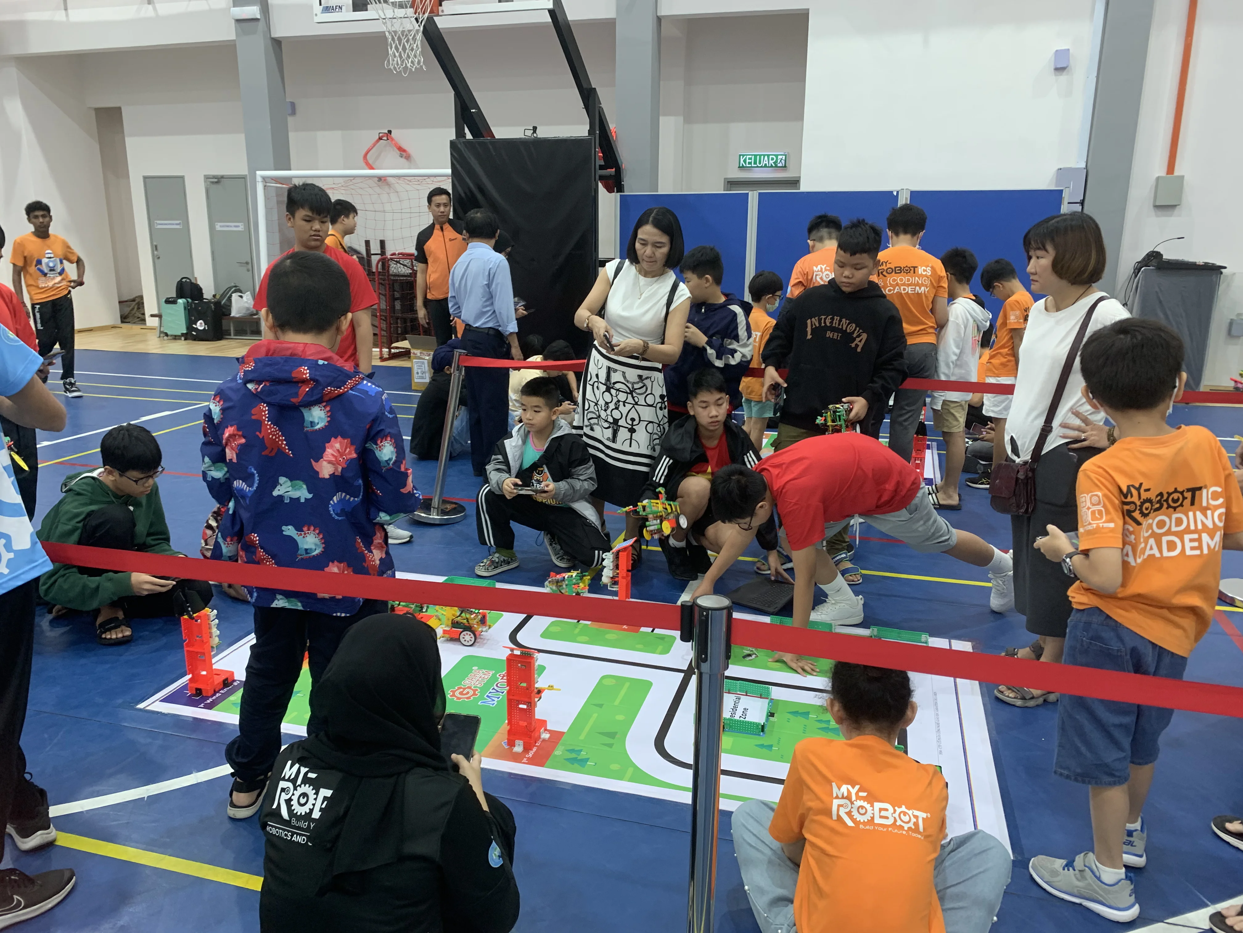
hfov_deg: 67.3
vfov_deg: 53.1
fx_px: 934
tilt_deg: -13.3
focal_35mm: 26
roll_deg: -0.3
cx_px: 622
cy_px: 466
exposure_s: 1/50
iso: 80
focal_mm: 4.25
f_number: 1.8
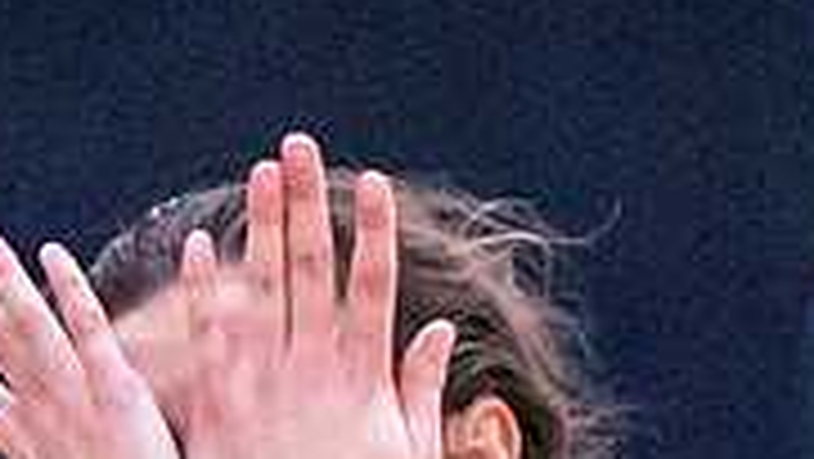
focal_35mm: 1233
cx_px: 587
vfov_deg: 1.0
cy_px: 1139
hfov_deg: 1.8
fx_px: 26625
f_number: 2.8
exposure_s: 1/1250
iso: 2000
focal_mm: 109
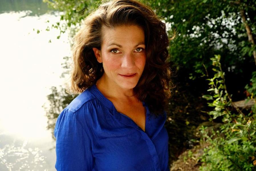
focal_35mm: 31
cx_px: 128
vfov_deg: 42.4
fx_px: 221
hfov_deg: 60.3
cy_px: 86
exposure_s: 1/500
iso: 800
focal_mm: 20.5
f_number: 4.5
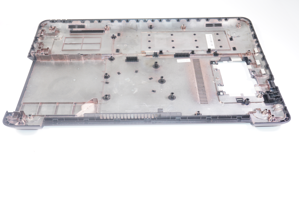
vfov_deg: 35.4
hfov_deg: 51.3
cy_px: 100
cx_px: 150
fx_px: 311
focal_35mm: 38
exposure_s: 1/100
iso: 640
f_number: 5.6
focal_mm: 25
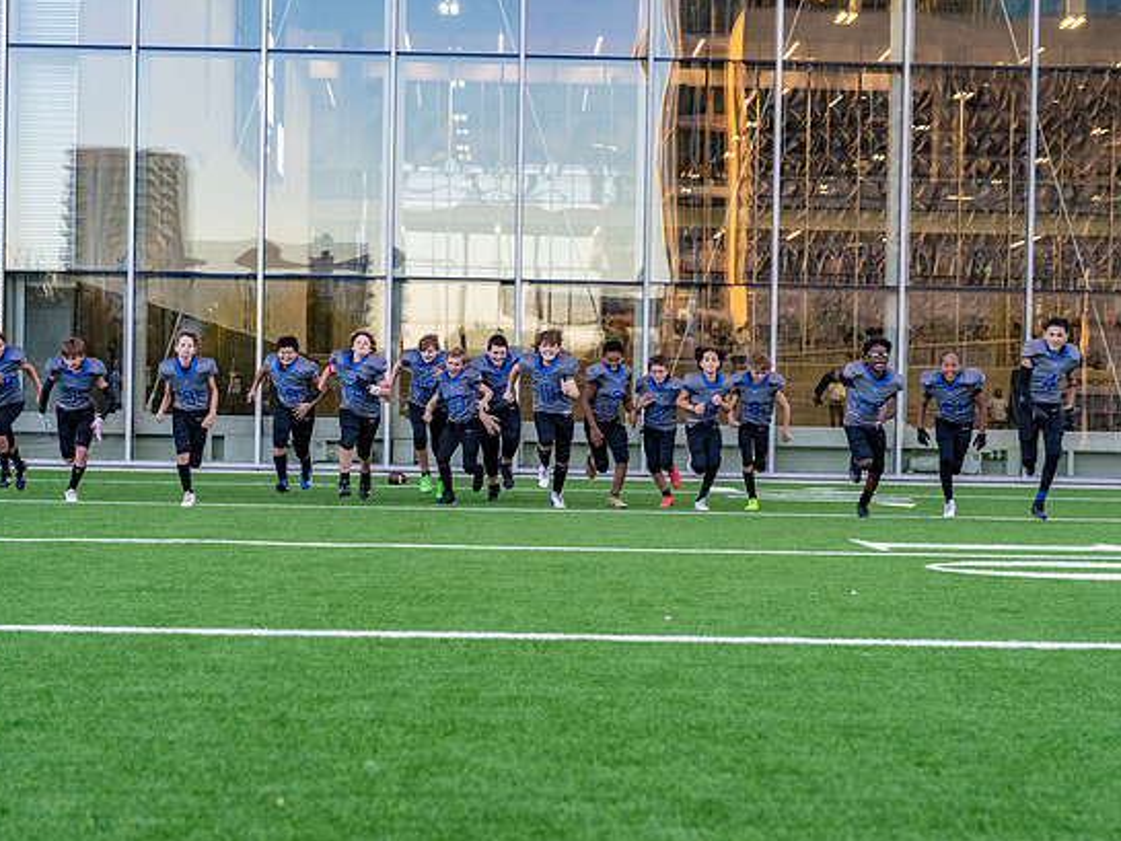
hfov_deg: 30.7
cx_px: 552
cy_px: 472
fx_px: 2041
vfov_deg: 23.3
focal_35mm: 63
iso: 2500
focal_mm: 50
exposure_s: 1/1250
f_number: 3.2
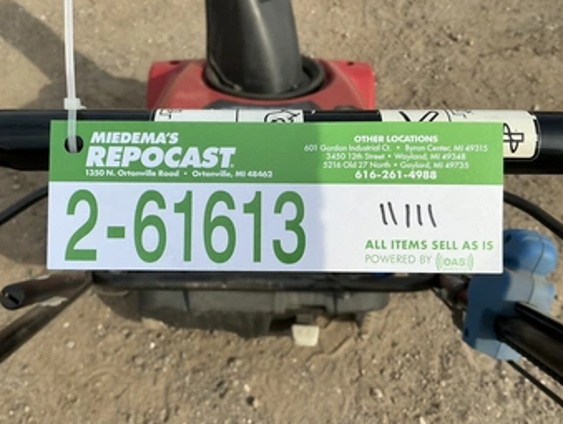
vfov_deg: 43.0
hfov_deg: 55.2
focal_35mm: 33
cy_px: 228
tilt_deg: -55.0
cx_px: 249
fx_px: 537
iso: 25
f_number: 1.8
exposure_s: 1/1984
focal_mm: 3
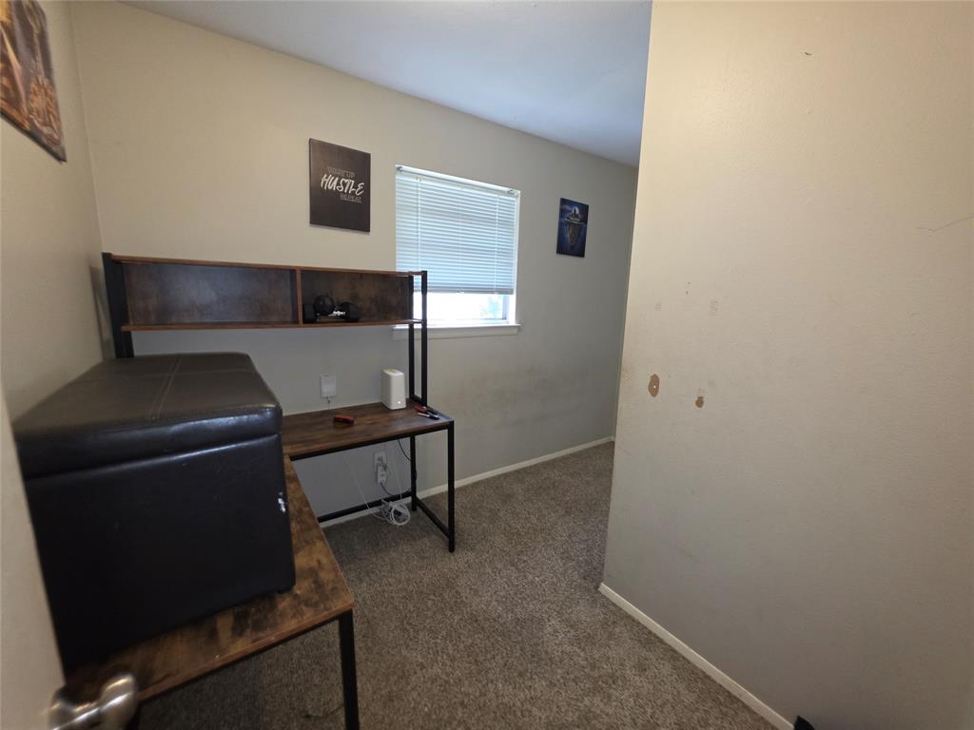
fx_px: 366
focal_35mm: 13
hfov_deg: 106.2
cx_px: 487
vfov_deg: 89.9
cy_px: 365
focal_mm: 2.2
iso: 125
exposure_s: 1/15
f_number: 1.9
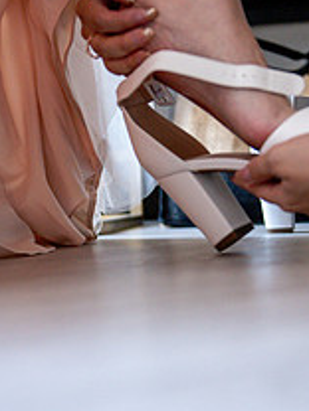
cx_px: 168
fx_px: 940
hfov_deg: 18.7
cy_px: 231
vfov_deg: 24.7
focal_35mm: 79
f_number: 2.8
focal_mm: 38
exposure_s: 1/125
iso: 1600
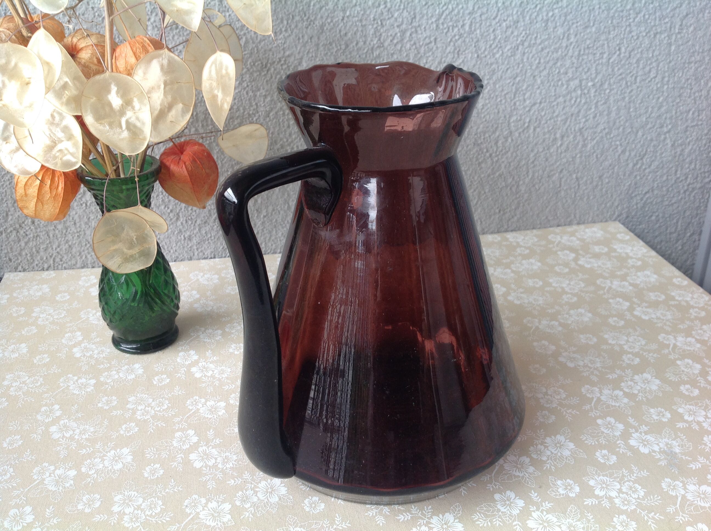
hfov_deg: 52.7
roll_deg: -3.0
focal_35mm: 35
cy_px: 266
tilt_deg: -23.4
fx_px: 718
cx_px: 356
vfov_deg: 40.6
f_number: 2.4
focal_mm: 4.28
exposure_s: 1/120
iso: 64
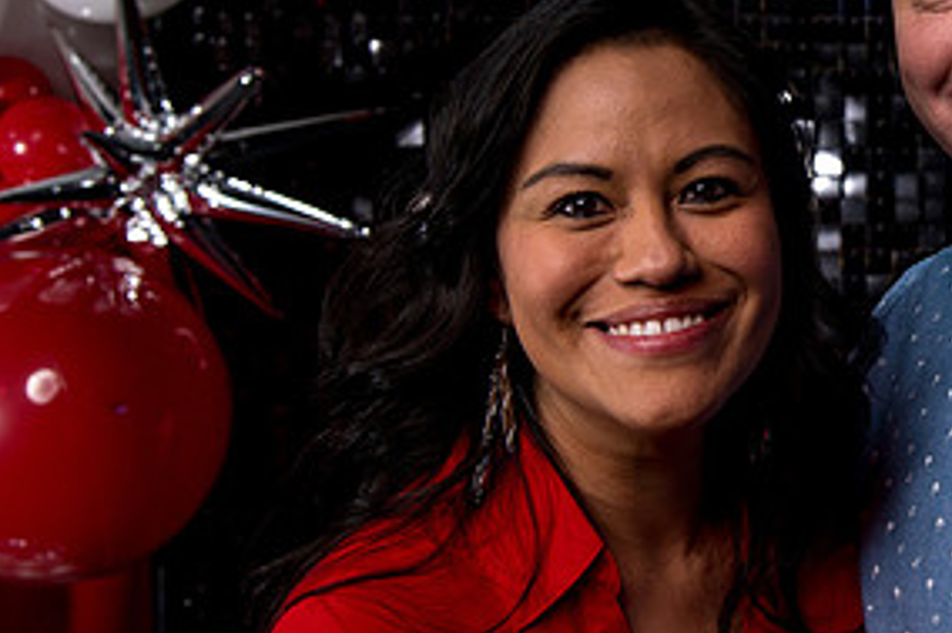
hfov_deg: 21.4
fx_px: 2431
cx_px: 957
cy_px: 136
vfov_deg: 14.8
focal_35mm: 92
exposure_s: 1/200
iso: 1000
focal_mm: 40
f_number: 5.6
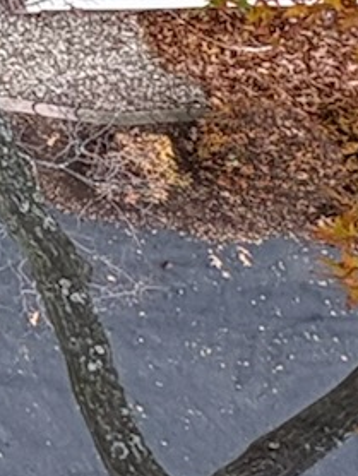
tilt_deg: -60.4
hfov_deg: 8.9
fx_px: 1418
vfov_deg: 16.9
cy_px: -281
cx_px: -947
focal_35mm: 103
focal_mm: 2.22
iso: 40
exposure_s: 1/183
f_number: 2.2
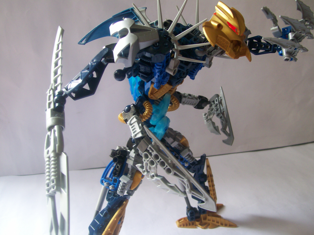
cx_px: 157
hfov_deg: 51.4
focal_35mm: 36
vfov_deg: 39.7
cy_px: 118
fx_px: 327
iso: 80
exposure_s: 1/43.5
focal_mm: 6
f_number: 2.7
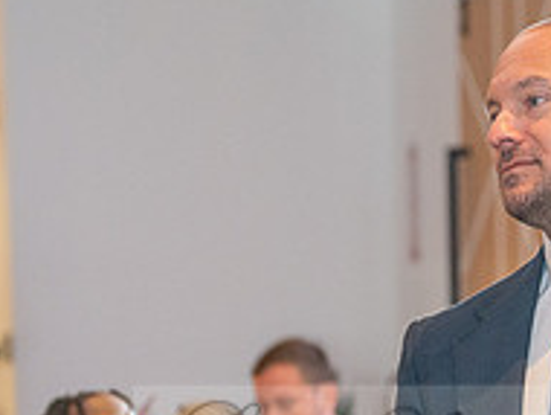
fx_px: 3267
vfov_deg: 7.2
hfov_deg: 9.6
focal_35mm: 205
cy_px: 454
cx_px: 386
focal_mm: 70
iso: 2000
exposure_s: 1/200
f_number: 2.8
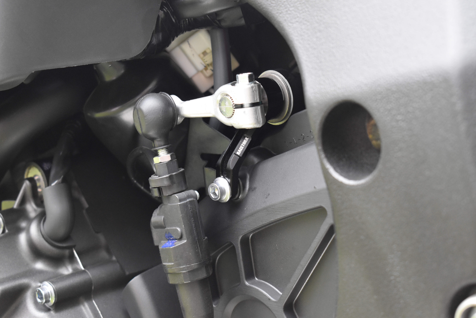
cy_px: 159
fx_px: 952
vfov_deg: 18.9
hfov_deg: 28.1
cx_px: 238
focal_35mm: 72
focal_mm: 48
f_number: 5.3
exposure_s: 1/125
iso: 2500
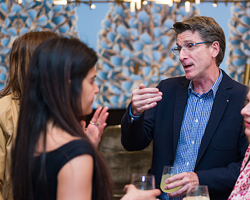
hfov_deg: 18.4
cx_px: 167
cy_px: 98
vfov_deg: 14.8
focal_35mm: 104
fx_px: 770
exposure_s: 1/200
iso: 400
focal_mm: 70
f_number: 3.2
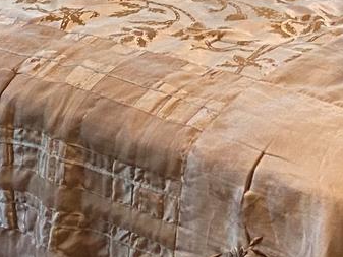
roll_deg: -0.5
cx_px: 417
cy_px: -332
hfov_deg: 12.2
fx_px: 1566
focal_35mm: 158
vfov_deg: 8.7
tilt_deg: -7.2
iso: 125
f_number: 1.8
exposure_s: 1/60
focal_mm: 4.25
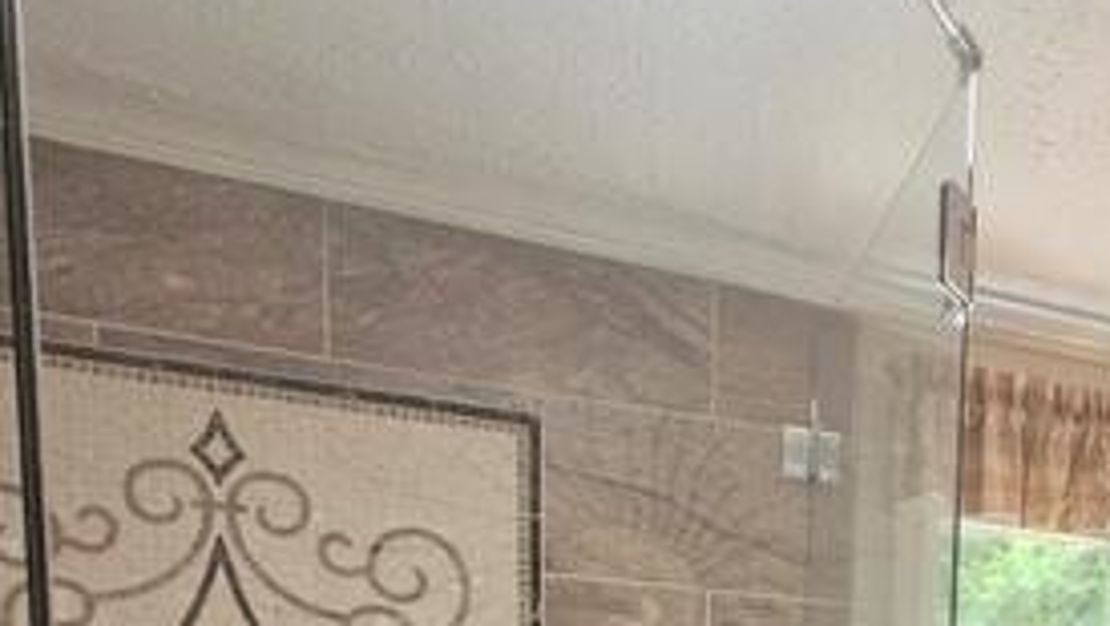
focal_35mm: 33
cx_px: 965
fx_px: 972
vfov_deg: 27.4
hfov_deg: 53.3
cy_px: 884
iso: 320
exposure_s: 1/60
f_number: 2.2
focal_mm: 2.2
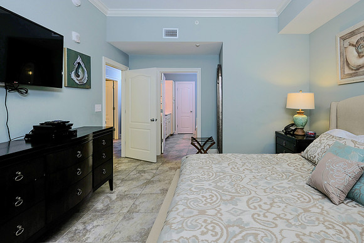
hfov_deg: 100.4
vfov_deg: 77.4
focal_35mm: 15
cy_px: 122
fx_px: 152
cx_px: 182
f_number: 7.1
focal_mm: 10
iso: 400
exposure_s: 1/13
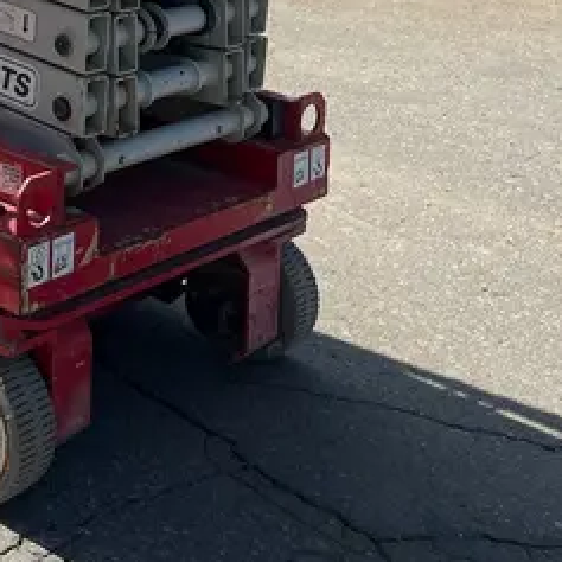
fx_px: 1304
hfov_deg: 23.0
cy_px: -177
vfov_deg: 21.8
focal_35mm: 71
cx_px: -40
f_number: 1.6
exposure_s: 1/4016
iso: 50
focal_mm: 5.1
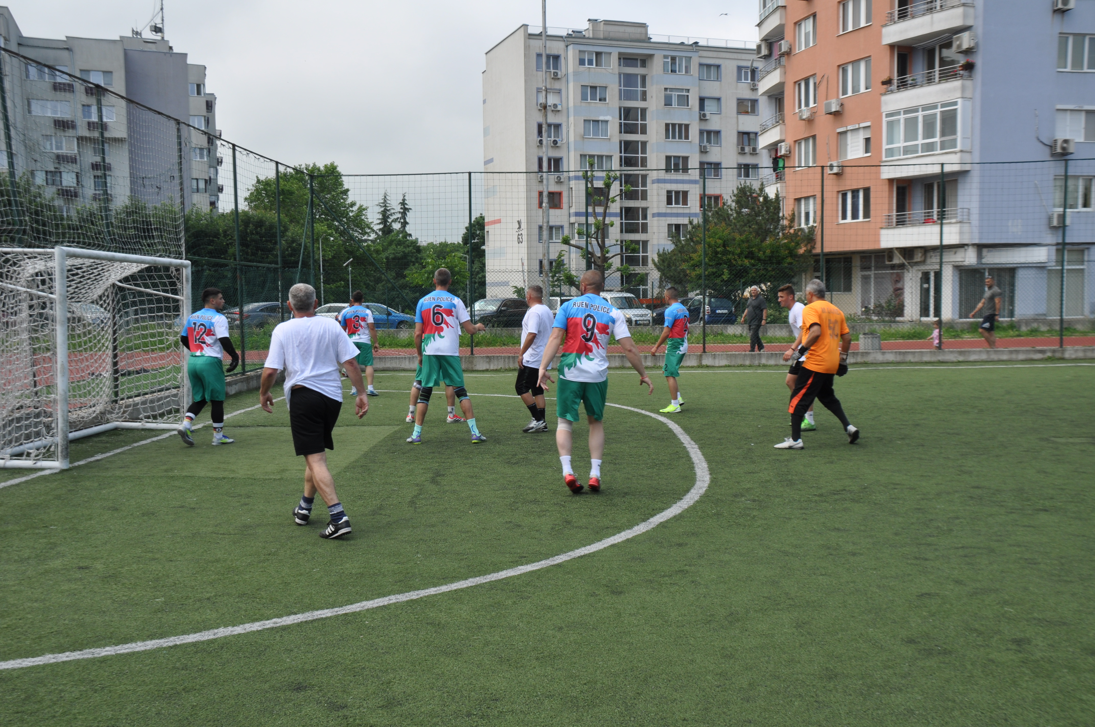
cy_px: 364
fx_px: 1094
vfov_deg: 36.8
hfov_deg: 53.2
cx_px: 548
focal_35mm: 36
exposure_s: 1/250
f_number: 8
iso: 200
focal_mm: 24
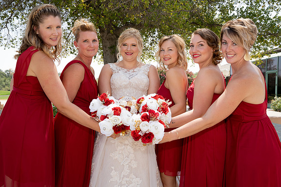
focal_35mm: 29
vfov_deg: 45.0
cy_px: 94
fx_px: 226
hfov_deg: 63.6
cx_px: 140
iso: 500
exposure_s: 1/200
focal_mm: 29
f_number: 10
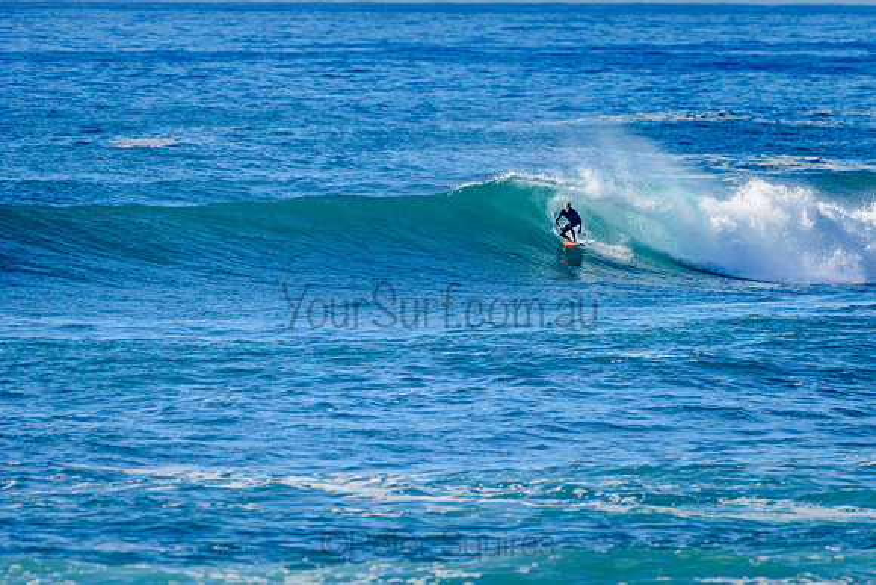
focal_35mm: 613
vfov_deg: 2.2
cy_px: 249
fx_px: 14924
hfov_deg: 3.4
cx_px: 537
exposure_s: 1/2000
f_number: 5.6
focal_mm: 500
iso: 220
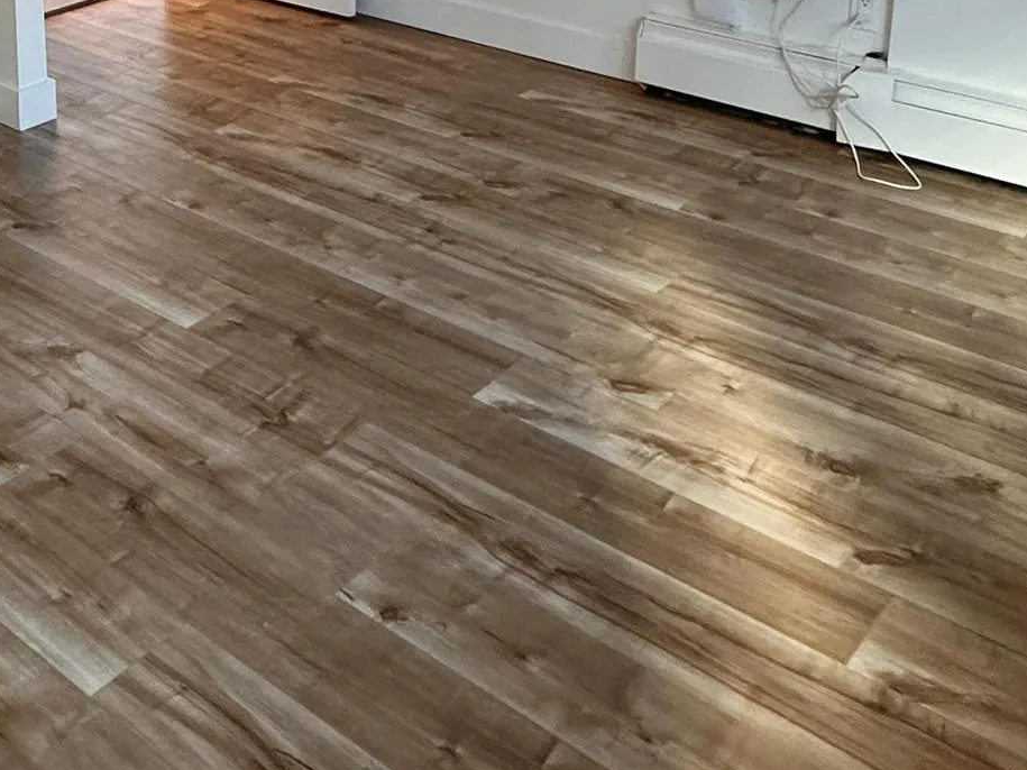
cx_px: 65
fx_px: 1394
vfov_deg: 27.5
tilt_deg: -11.6
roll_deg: +1.9
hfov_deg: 37.3
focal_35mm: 47
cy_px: -132
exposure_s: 1/60
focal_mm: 2.22
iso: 200
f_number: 2.2
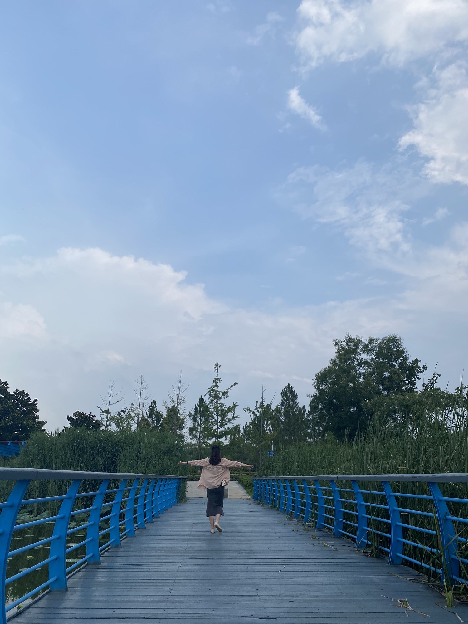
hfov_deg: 53.1
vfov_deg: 67.3
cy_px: 312
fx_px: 469
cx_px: 234
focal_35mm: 26
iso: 32
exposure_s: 1/3497
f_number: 1.8
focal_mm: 4.25
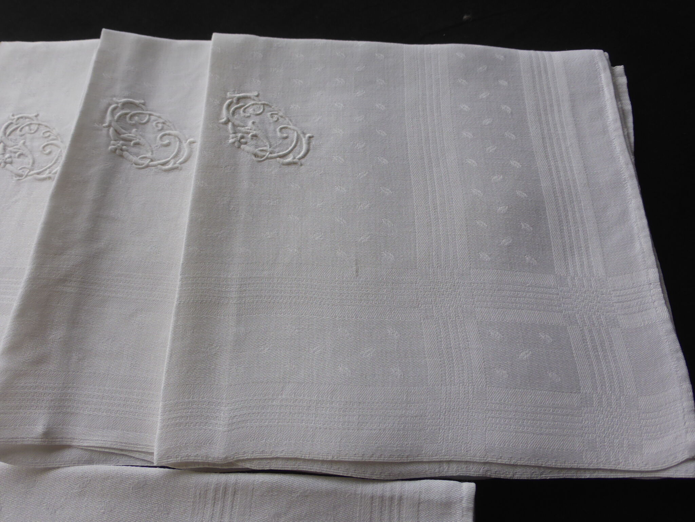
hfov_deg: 60.0
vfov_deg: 46.8
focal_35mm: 30
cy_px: 261
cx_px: 348
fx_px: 602
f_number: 3.6
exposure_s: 1/60
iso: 125
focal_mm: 5.4
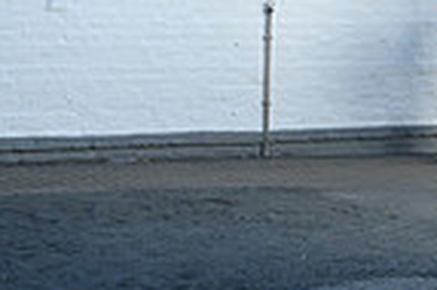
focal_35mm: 179
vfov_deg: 7.6
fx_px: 2170
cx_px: 807
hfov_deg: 10.7
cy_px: 23
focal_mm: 44
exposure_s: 1/1600
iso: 1000
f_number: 5.6
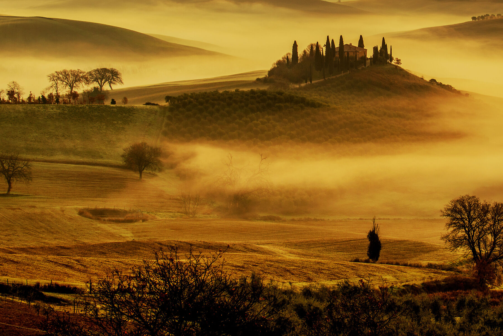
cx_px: 319
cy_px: 113
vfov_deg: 14.7
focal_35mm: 93
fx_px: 1300
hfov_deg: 21.8
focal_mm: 70
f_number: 8
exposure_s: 1/30
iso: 100
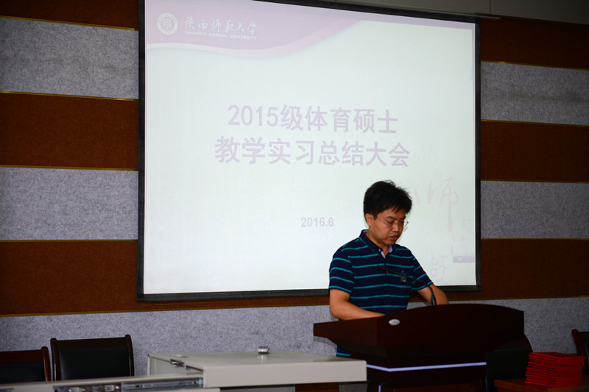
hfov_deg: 28.8
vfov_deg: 19.4
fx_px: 1145
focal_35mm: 70
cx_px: 294
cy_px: 196
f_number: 2.8
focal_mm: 70
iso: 200
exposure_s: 1/125
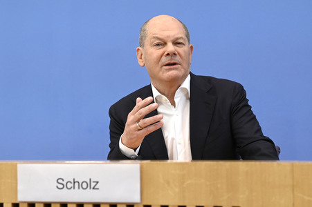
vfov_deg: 17.5
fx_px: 675
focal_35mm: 78
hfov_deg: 26.0
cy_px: 104
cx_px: 156
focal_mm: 78
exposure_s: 1/1000
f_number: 5
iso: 3200
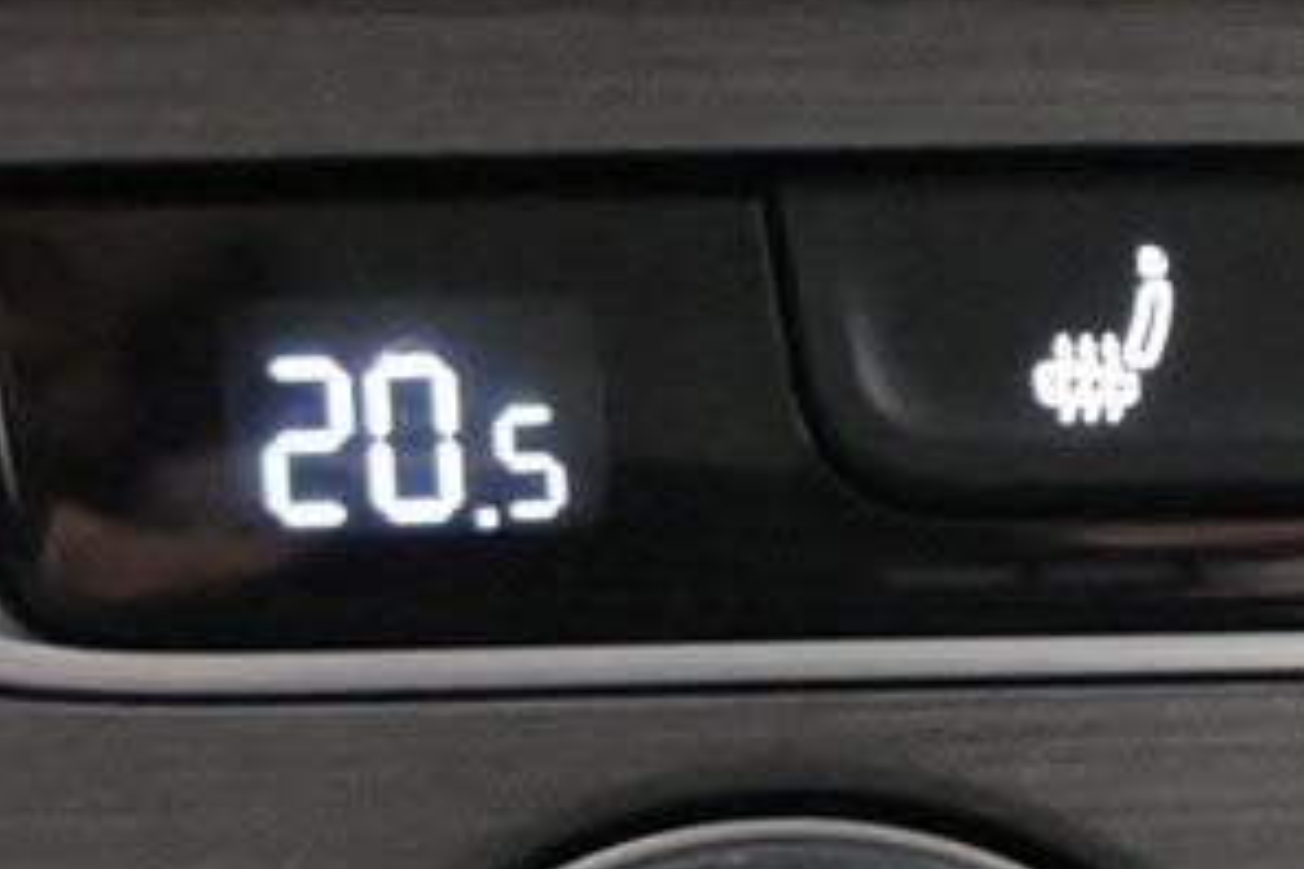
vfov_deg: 7.5
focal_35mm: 180
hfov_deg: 10.6
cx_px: 2498
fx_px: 6519
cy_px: 1282
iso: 8000
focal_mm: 22
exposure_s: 1/40
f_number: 4
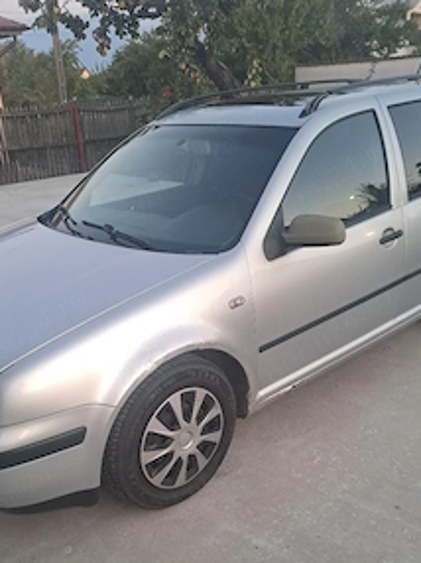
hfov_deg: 40.6
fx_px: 568
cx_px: 214
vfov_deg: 52.0
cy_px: 360
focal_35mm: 35
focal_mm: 4.65
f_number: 1.8
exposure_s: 1/50
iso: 250
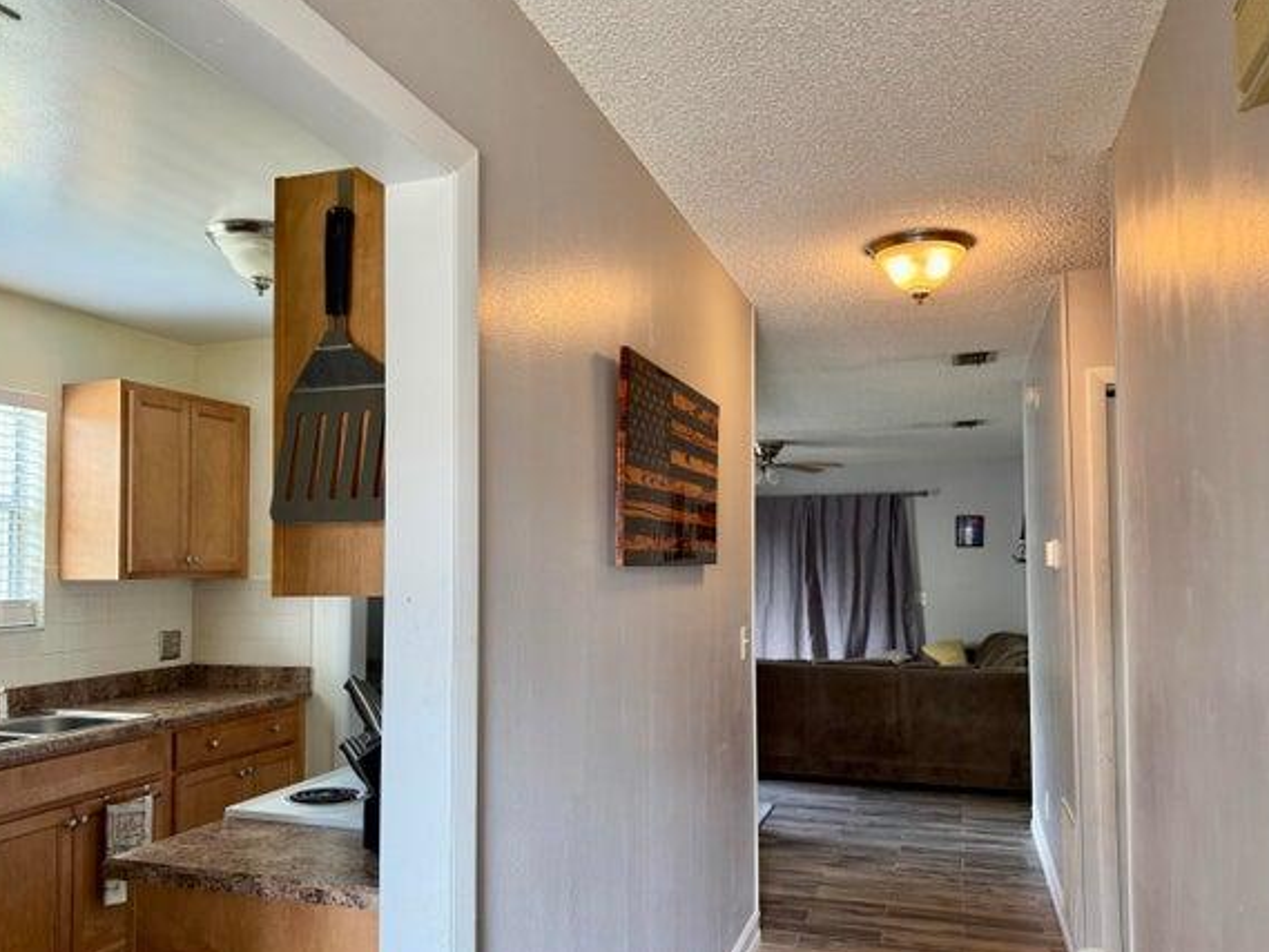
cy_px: 519
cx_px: 616
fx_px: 990
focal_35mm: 27
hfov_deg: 65.3
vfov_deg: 51.3
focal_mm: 6.76
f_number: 1.78
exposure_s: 1/60
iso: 160
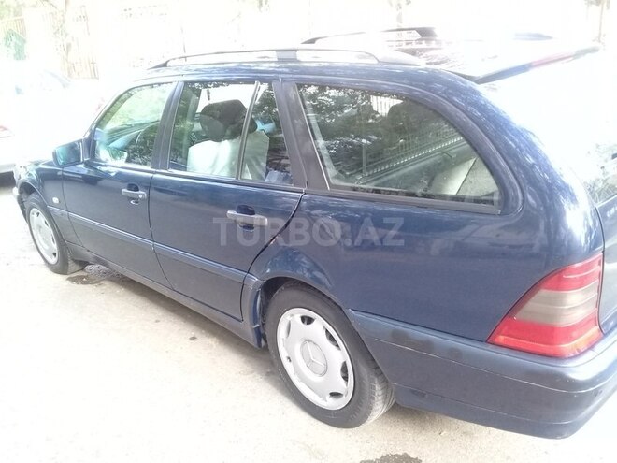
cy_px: 232
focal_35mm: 31
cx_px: 308
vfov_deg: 45.4
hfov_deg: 58.4
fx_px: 553
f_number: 2.2
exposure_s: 1/30
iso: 200
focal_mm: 3.3
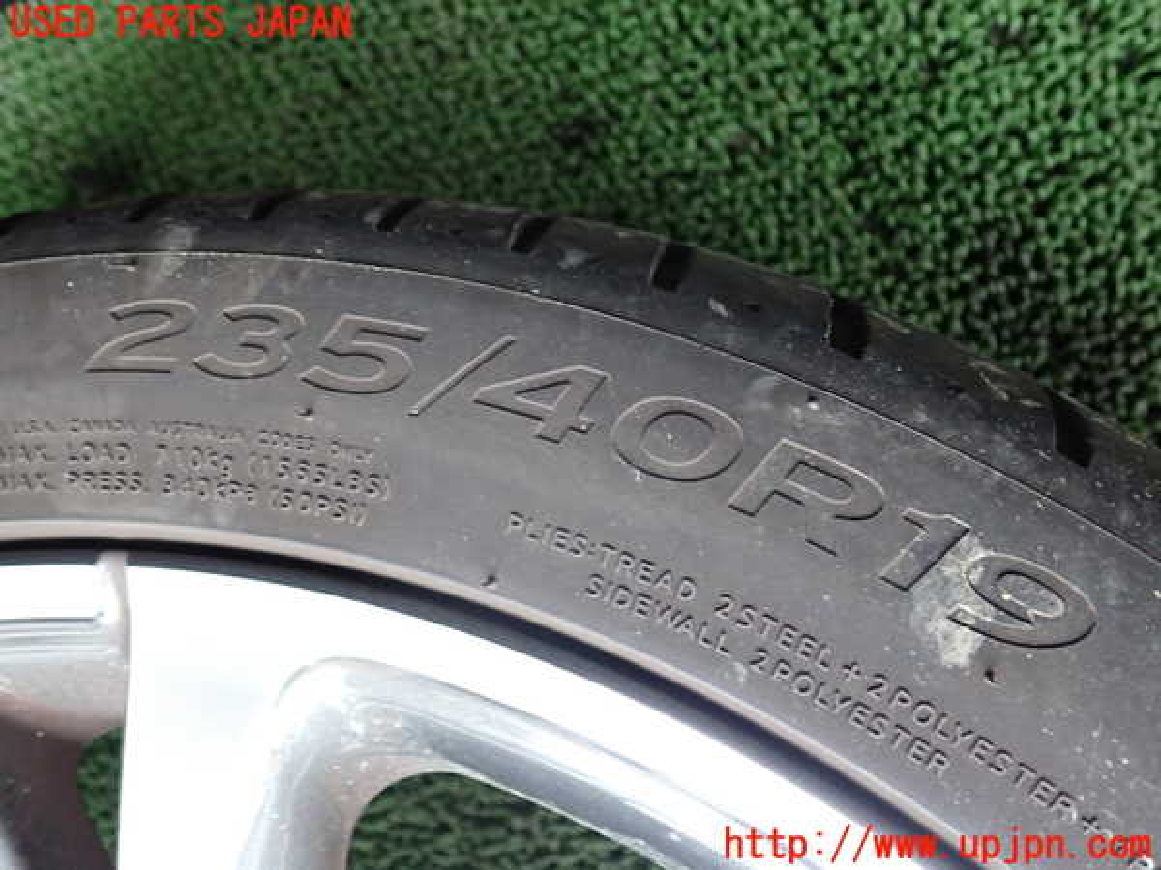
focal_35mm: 30
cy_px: 435
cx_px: 580
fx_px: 1006
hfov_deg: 60.0
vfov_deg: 46.8
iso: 250
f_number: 2.3
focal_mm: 5.4
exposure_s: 1/30
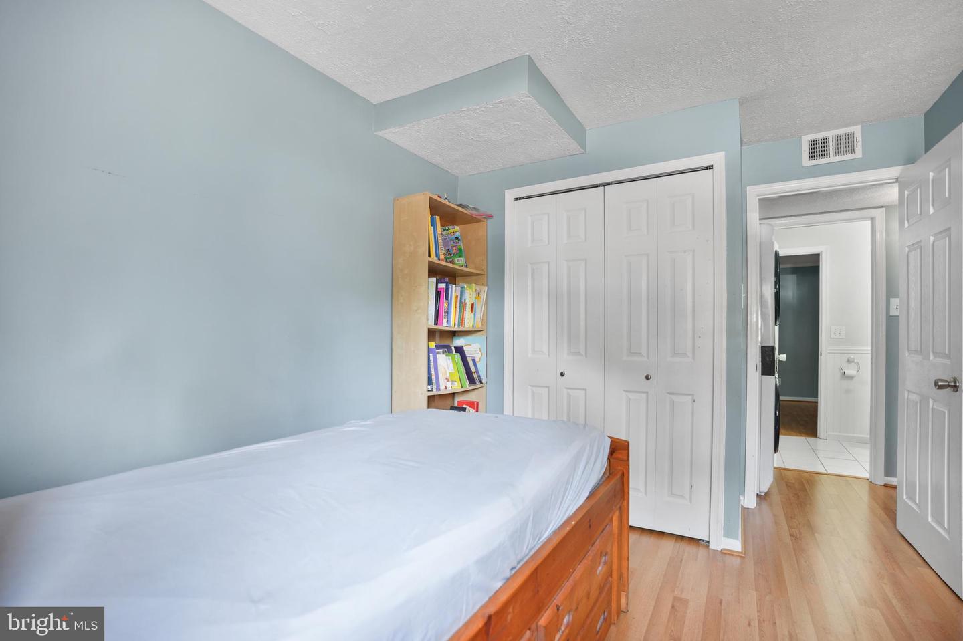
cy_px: 320
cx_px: 482
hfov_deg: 96.8
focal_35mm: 16
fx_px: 428
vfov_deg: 73.7
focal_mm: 16
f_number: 2.8
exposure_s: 1/8
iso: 100
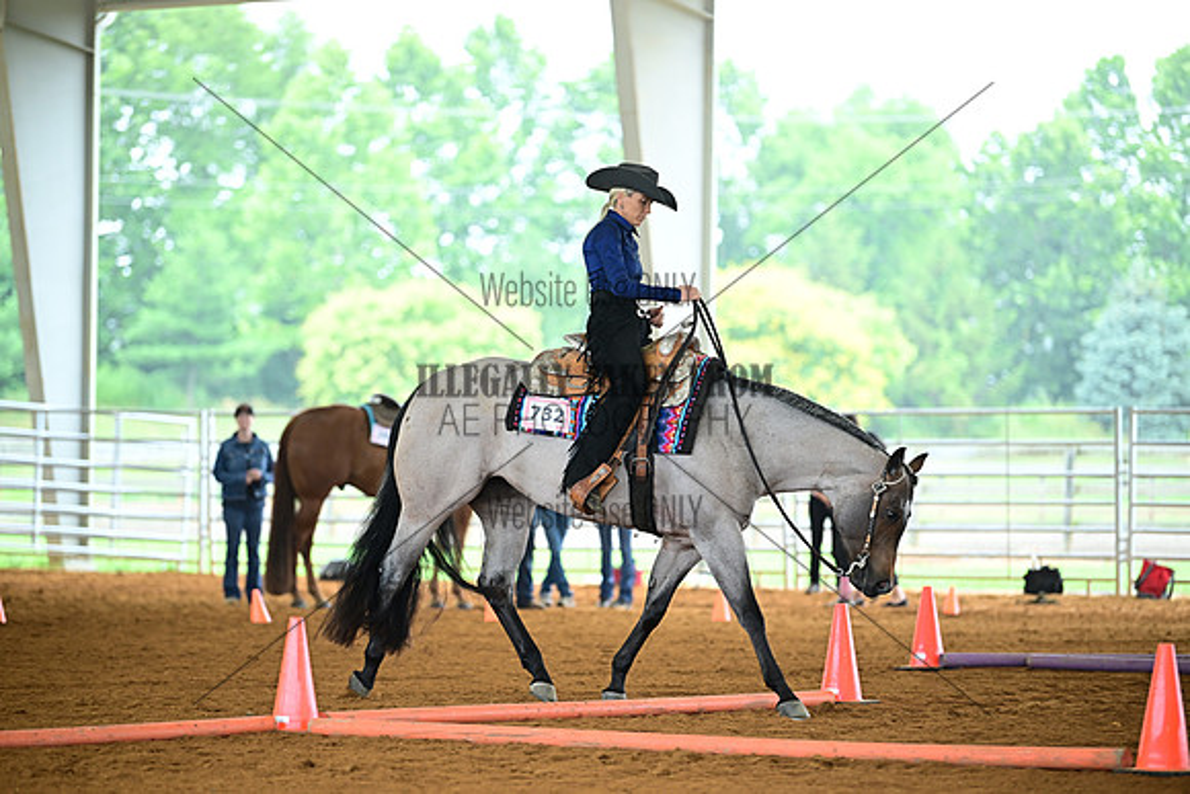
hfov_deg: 12.8
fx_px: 5290
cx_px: 595
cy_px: 397
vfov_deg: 8.6
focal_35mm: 160
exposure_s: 1/309
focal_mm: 160
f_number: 2.8
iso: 640
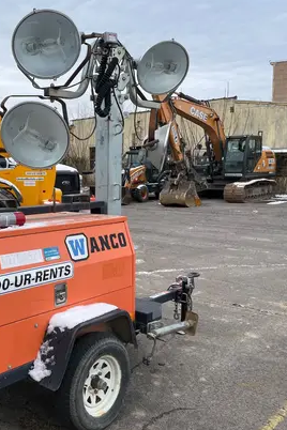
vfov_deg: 51.9
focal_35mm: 37
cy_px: 219
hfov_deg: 34.4
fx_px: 442
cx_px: 43
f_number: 1.6
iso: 32
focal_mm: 4.2
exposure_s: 1/561
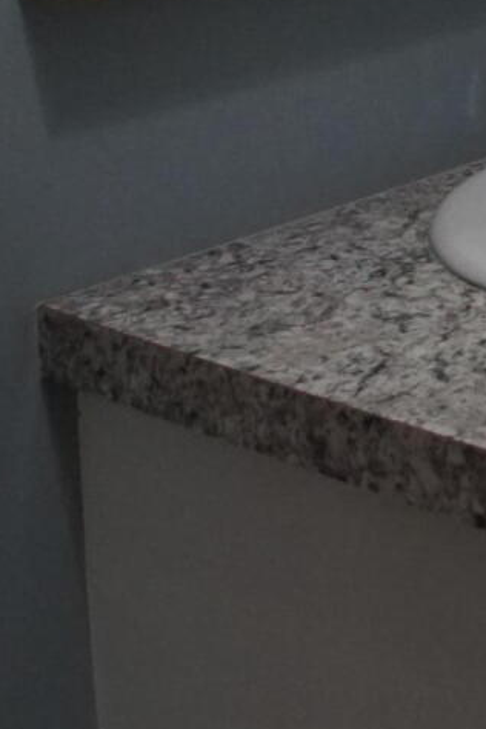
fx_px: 2308
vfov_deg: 17.2
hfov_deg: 11.5
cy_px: -134
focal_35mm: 114
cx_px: 716
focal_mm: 18
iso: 1250
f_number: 4
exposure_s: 1/160
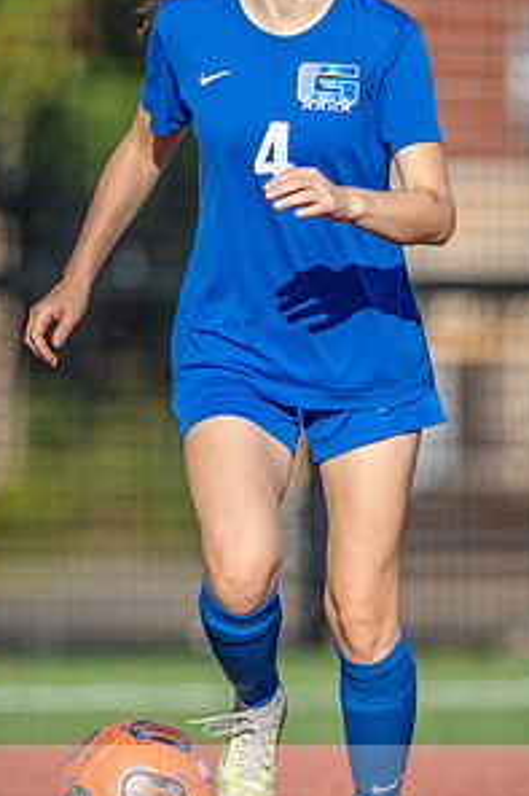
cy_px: 324
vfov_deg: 1.5
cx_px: 470
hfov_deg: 1.0
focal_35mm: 1412
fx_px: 31157
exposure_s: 1/1000
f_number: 3.2
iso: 64
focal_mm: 400
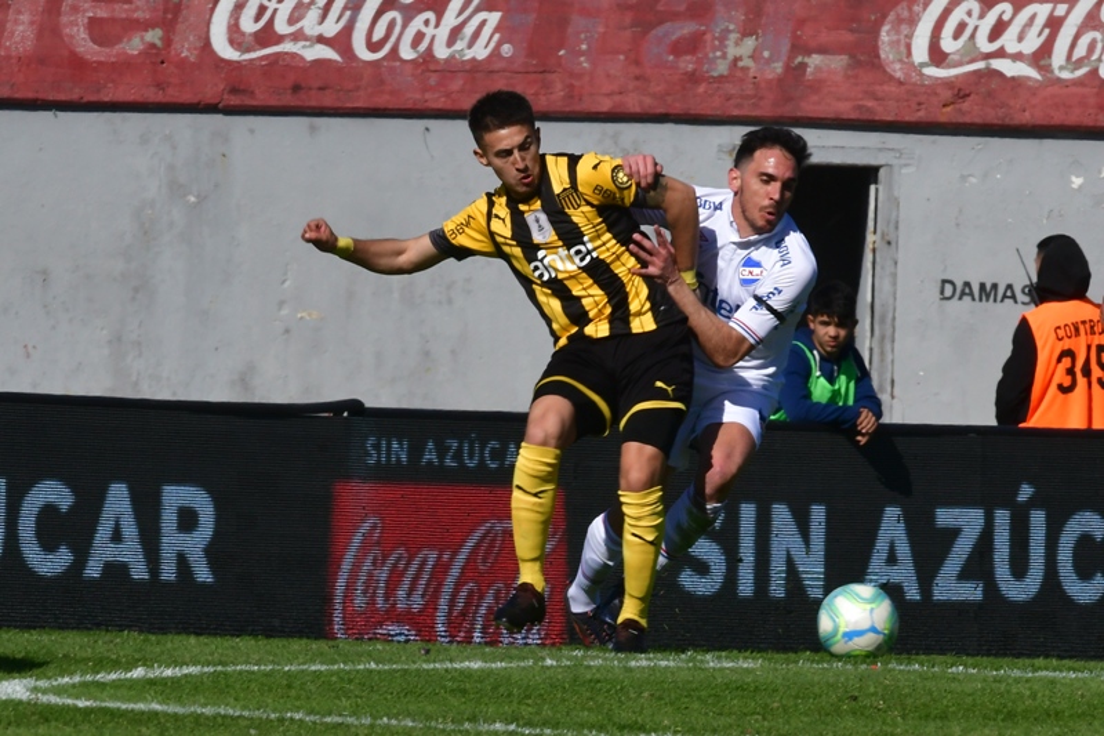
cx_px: 552
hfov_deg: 3.4
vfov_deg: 2.3
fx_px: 18395
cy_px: 368
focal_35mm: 600
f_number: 22
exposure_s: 1/640
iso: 800
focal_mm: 400
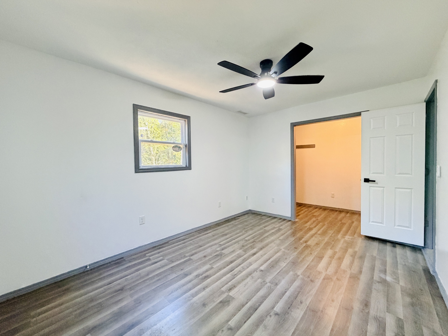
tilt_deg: -2.3
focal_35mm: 14
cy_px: 168
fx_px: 181
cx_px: 224
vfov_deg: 85.7
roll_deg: +0.1
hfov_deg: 102.1
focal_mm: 2.22
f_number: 2.2
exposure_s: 1/60
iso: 500
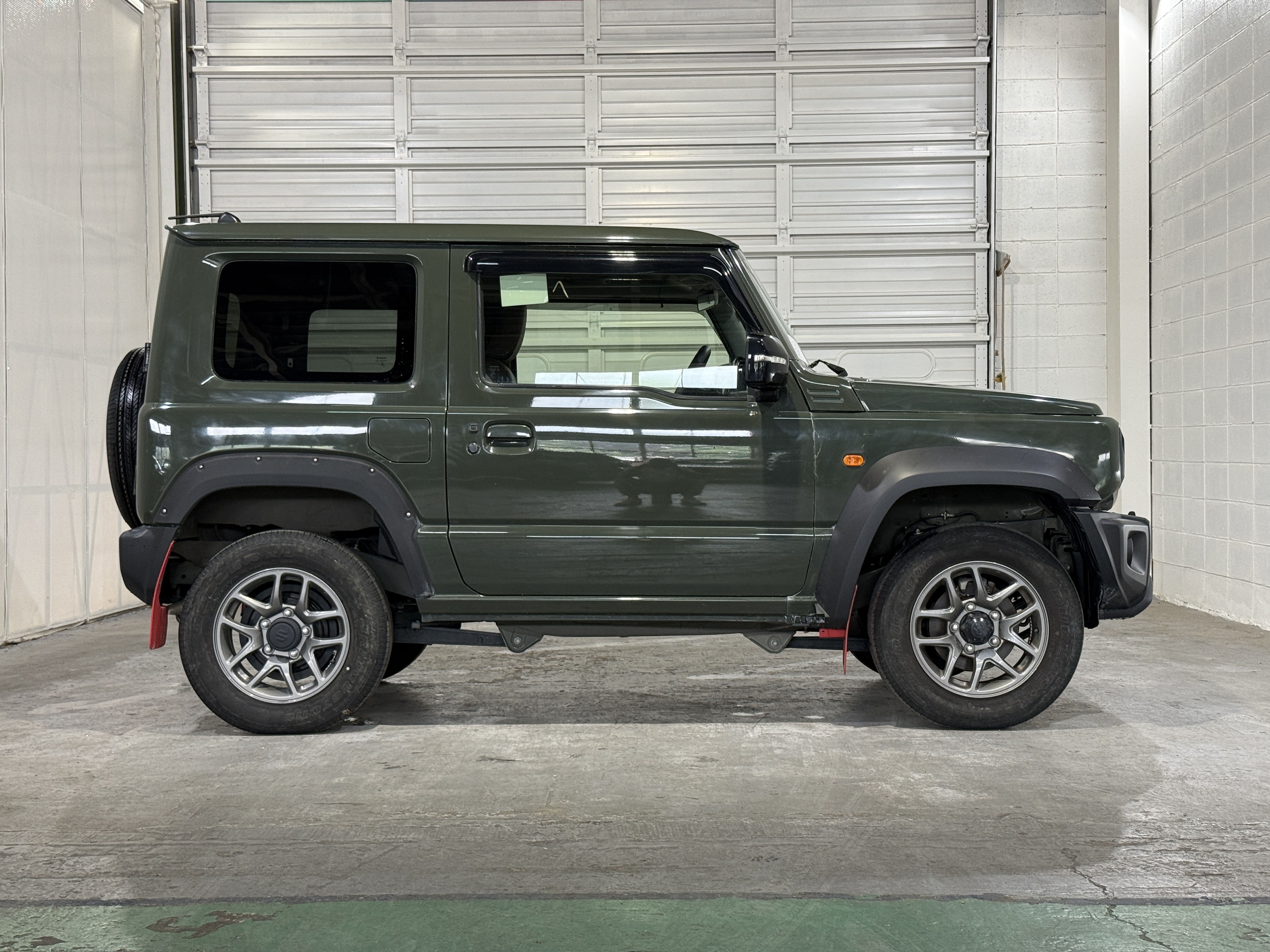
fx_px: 1761
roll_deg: +0.4
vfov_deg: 30.3
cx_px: 635
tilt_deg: -0.7
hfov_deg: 39.7
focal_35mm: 48
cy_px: 476
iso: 100
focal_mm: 6.76
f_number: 1.78
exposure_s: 1/60
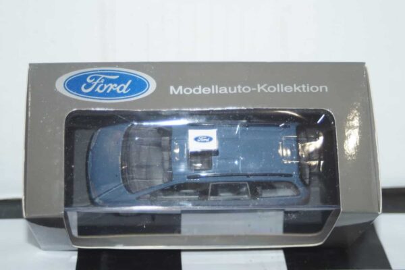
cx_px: 202
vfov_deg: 15.2
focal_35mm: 90
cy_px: 135
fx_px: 1012
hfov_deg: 22.6
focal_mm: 60
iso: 500
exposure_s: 1/80
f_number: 5.6
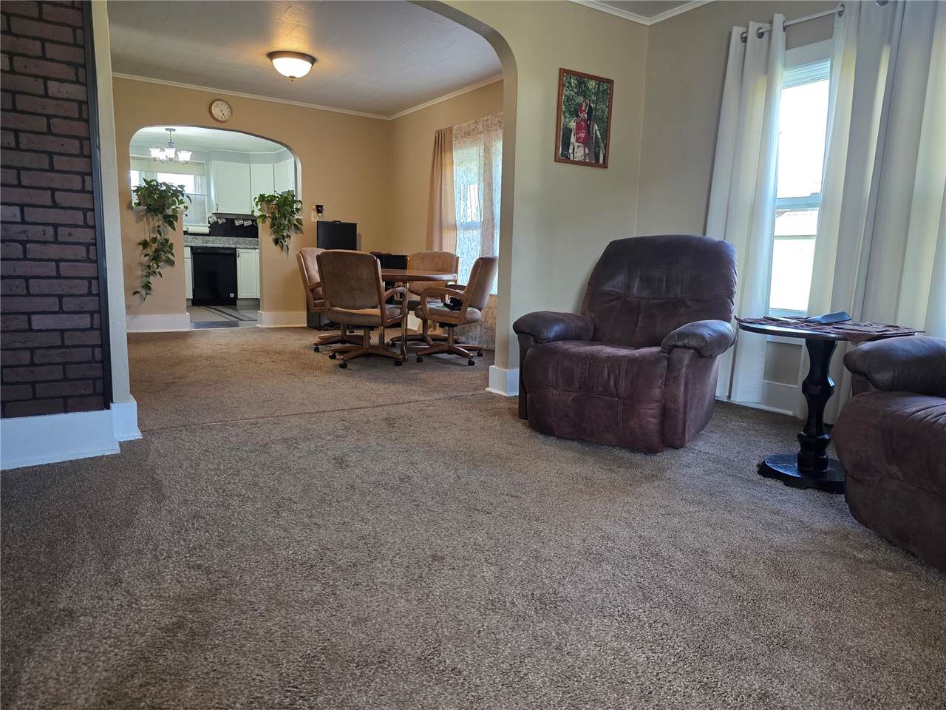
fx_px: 629
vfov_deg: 58.9
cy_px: 355
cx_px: 473
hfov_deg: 73.9
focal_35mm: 23
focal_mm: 6.3
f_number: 1.7
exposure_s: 1/120
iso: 200
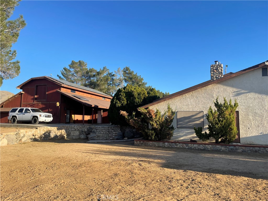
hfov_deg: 67.3
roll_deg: +0.5
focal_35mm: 26
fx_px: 201
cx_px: 134
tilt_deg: +4.8
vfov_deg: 53.1
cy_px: 100
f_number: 1.6
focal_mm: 4.2
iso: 32
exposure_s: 1/1595
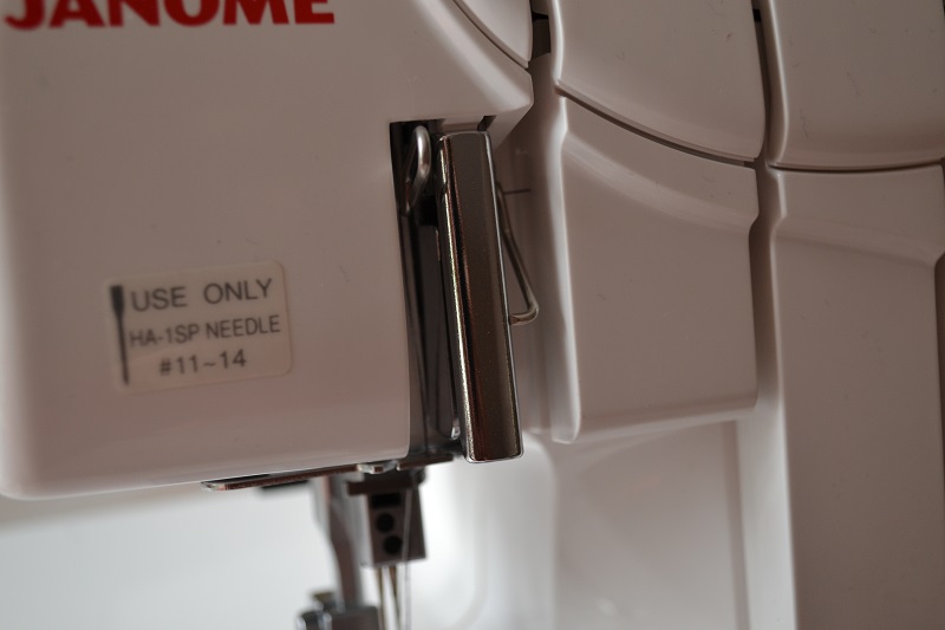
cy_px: 315
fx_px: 1260
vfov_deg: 28.1
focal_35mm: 48
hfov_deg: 41.1
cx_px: 472
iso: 400
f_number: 4.8
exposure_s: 1/80
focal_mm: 32
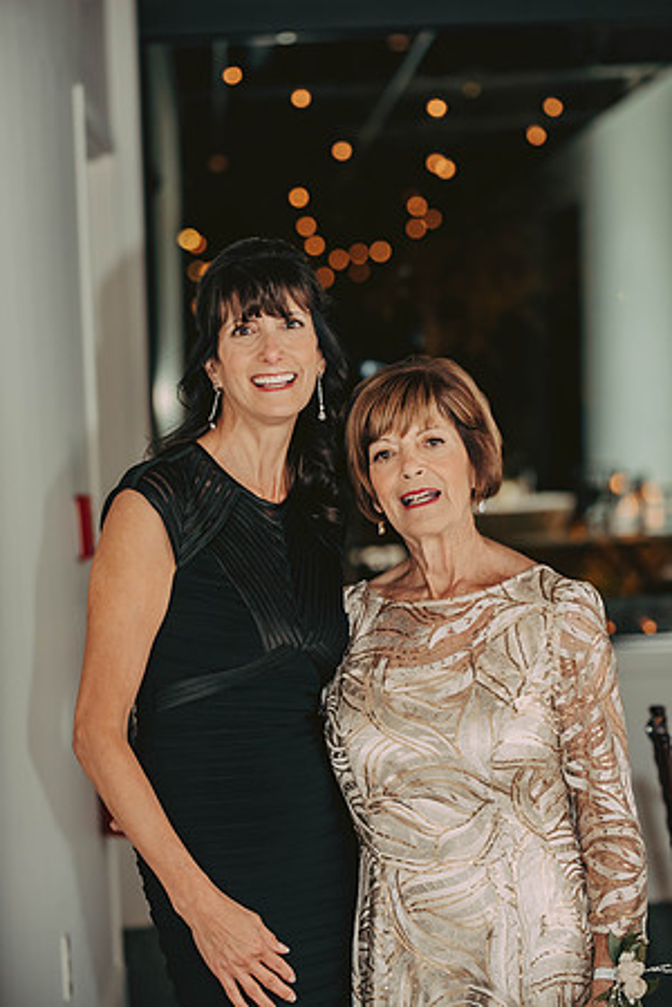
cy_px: 504
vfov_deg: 21.5
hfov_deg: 14.4
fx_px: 2660
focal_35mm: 95
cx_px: 336
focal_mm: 95
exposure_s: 1/80
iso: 500
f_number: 3.2
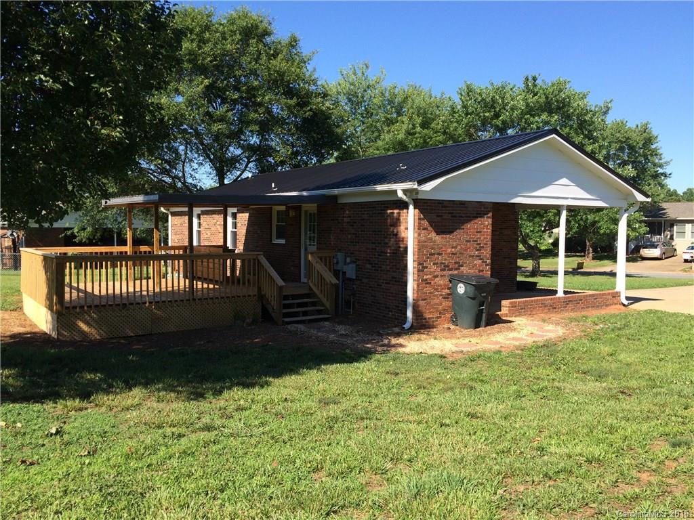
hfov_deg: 61.7
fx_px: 581
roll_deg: -0.6
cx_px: 347
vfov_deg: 48.2
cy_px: 260
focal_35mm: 29
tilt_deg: -6.3
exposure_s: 1/1140
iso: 32
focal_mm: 4.15
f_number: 2.2
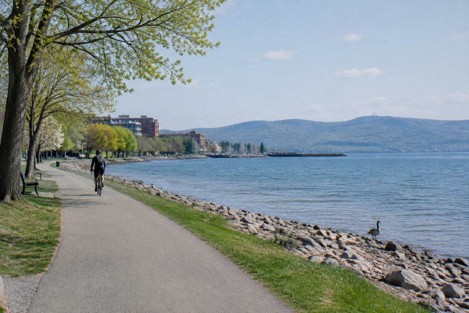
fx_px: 912
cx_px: 234
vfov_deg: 19.5
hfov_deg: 28.8
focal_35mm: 70
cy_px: 156
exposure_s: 1/2500
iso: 320
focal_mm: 70
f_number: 4.5
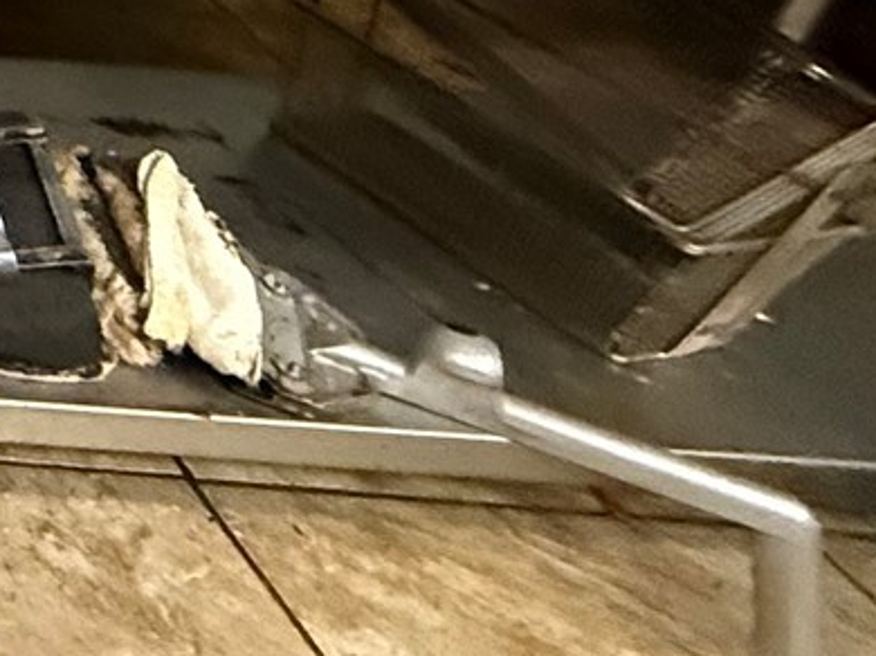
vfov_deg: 18.4
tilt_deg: -21.1
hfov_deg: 16.3
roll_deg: -2.4
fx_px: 1745
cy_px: -386
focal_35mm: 69
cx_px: -1107
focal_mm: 2.22
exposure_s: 1/60
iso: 1000
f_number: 2.2
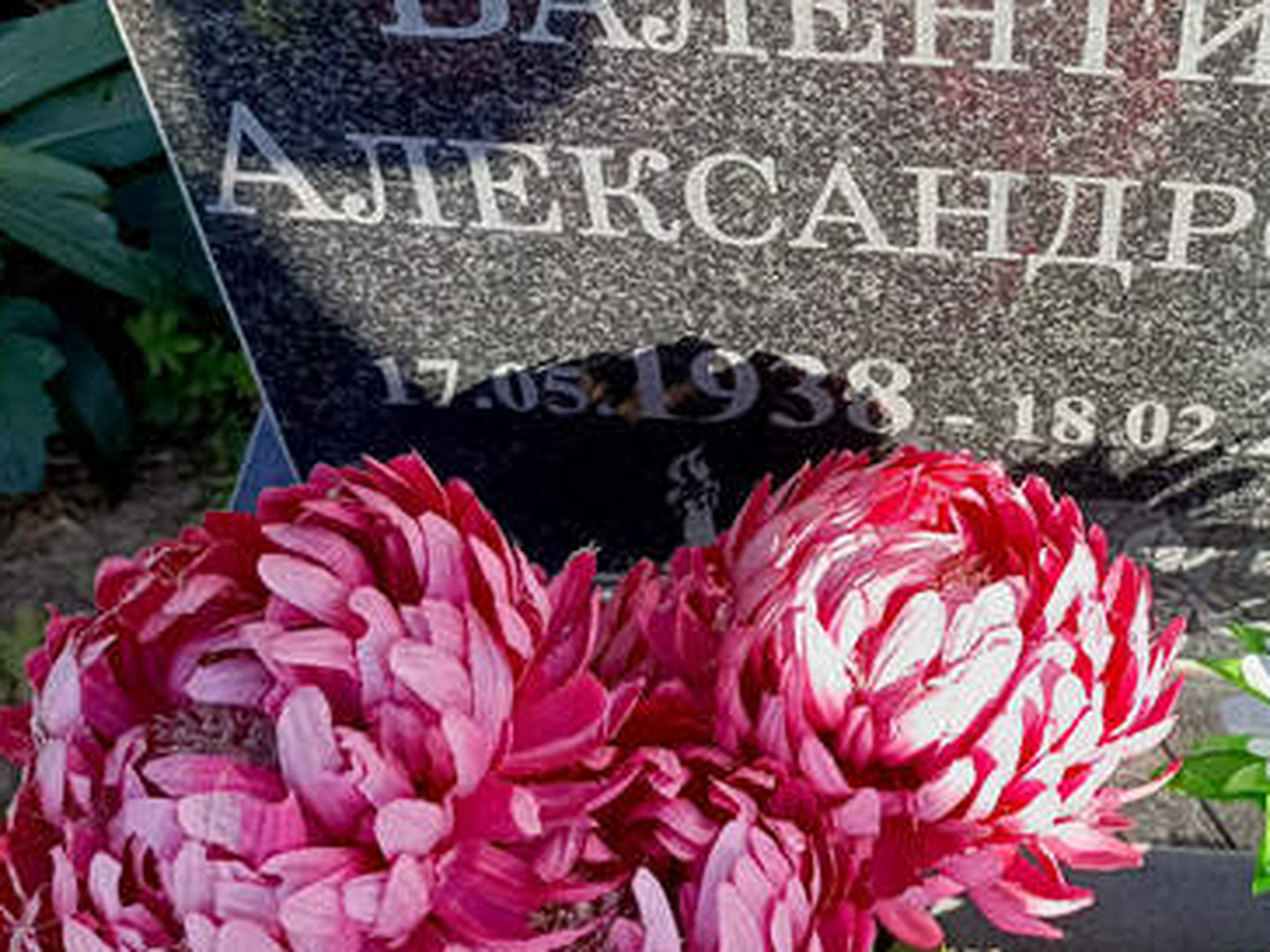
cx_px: 1015
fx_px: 2018
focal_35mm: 55
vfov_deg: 25.6
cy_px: 59
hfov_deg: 33.9
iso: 115
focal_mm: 4.76
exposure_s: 1/535
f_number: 1.69
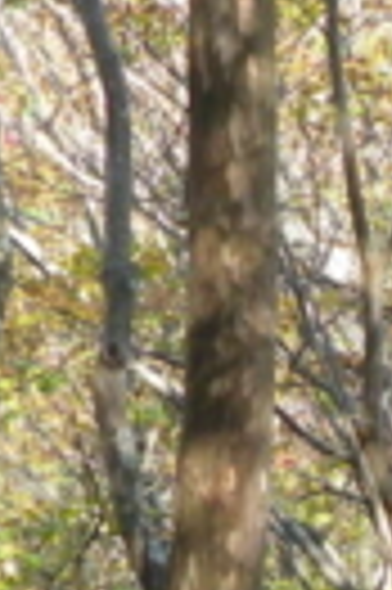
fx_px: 3652
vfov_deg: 9.0
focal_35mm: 223
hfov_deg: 6.0
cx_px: 852
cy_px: 838
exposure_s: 1/80
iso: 64
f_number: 3.8
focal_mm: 6.2
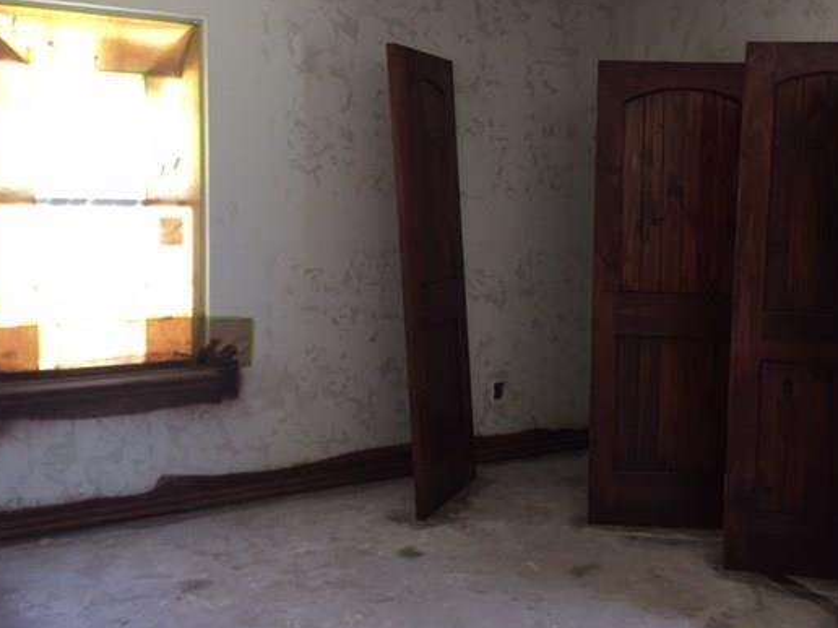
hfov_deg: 51.2
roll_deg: -1.5
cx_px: 469
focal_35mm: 36
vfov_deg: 39.6
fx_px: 872
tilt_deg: -6.5
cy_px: 279
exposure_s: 1/30
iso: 100
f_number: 2.2
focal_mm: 4.15
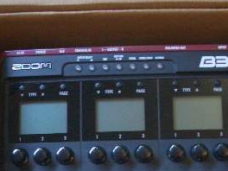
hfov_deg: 22.9
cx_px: 149
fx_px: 560
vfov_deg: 16.8
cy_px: 189
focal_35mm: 85
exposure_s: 1/13
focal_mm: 5.8
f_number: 2.6
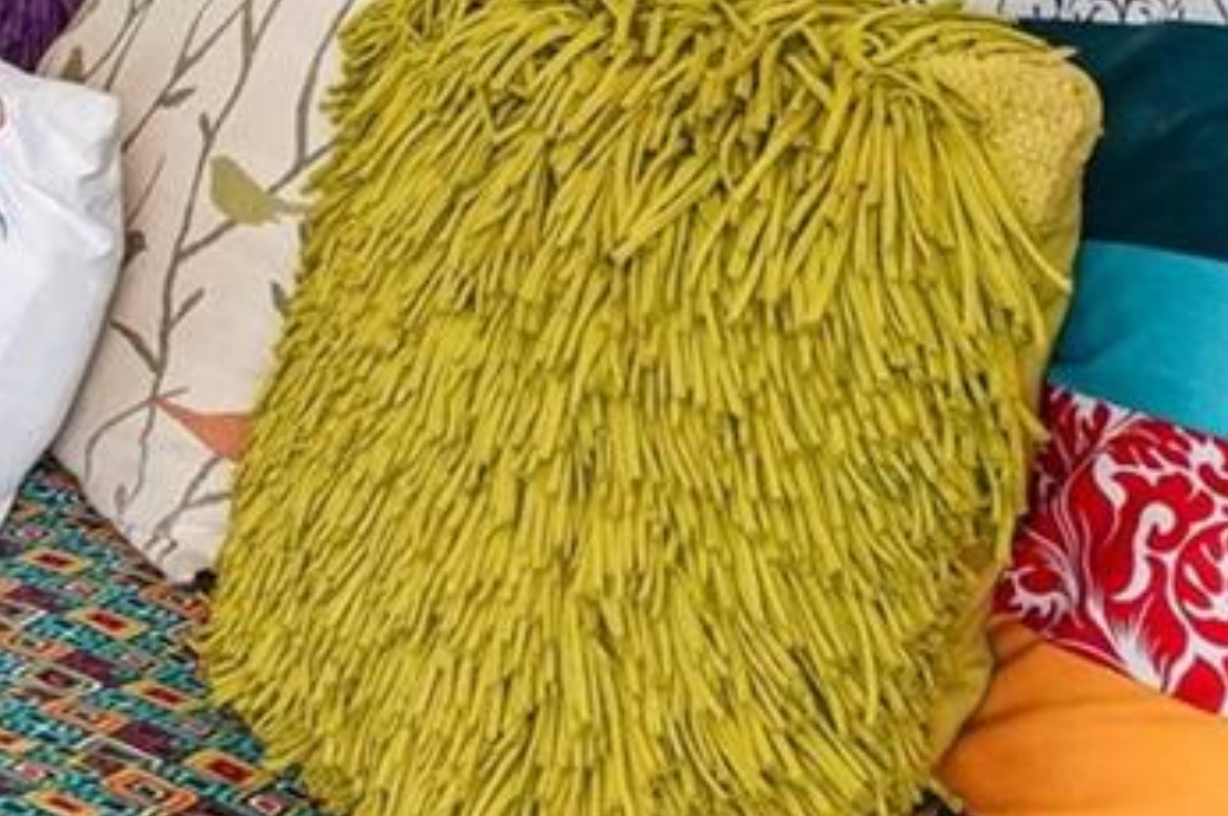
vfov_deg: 16.2
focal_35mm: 76
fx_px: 2601
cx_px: -884
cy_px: -436
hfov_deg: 20.3
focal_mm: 11
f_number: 8
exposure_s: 1/6
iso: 500
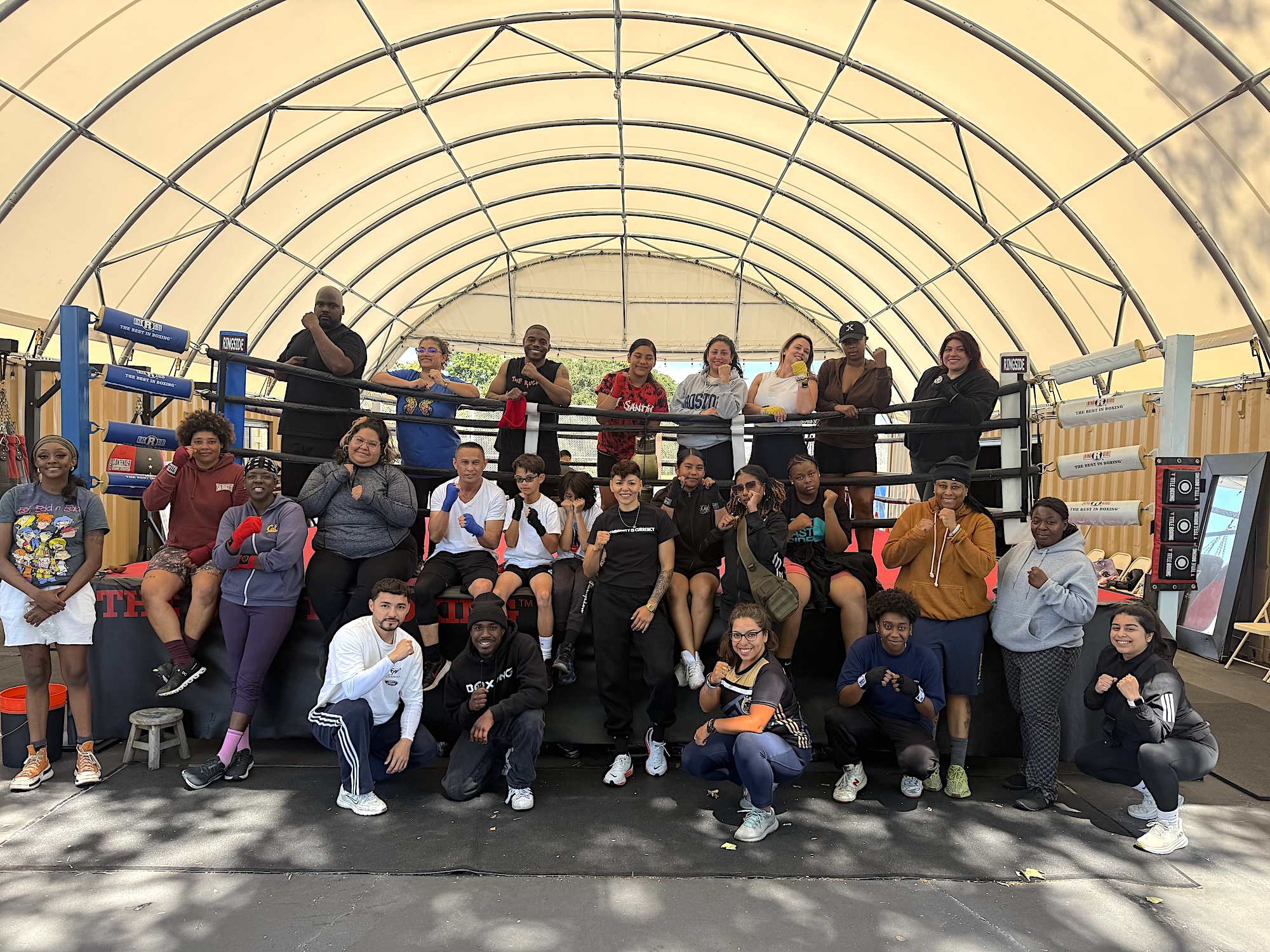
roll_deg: -2.1
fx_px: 881
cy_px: 476
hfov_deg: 71.6
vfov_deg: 56.8
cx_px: 635
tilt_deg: -1.4
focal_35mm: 24
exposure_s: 1/514
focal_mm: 6.76
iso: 80
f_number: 1.78
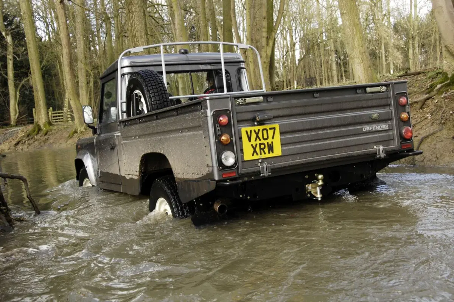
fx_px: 510
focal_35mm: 40
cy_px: 151
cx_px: 227
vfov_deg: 32.9
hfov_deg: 48.0
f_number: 6.3
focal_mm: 27
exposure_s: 1/160
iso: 400
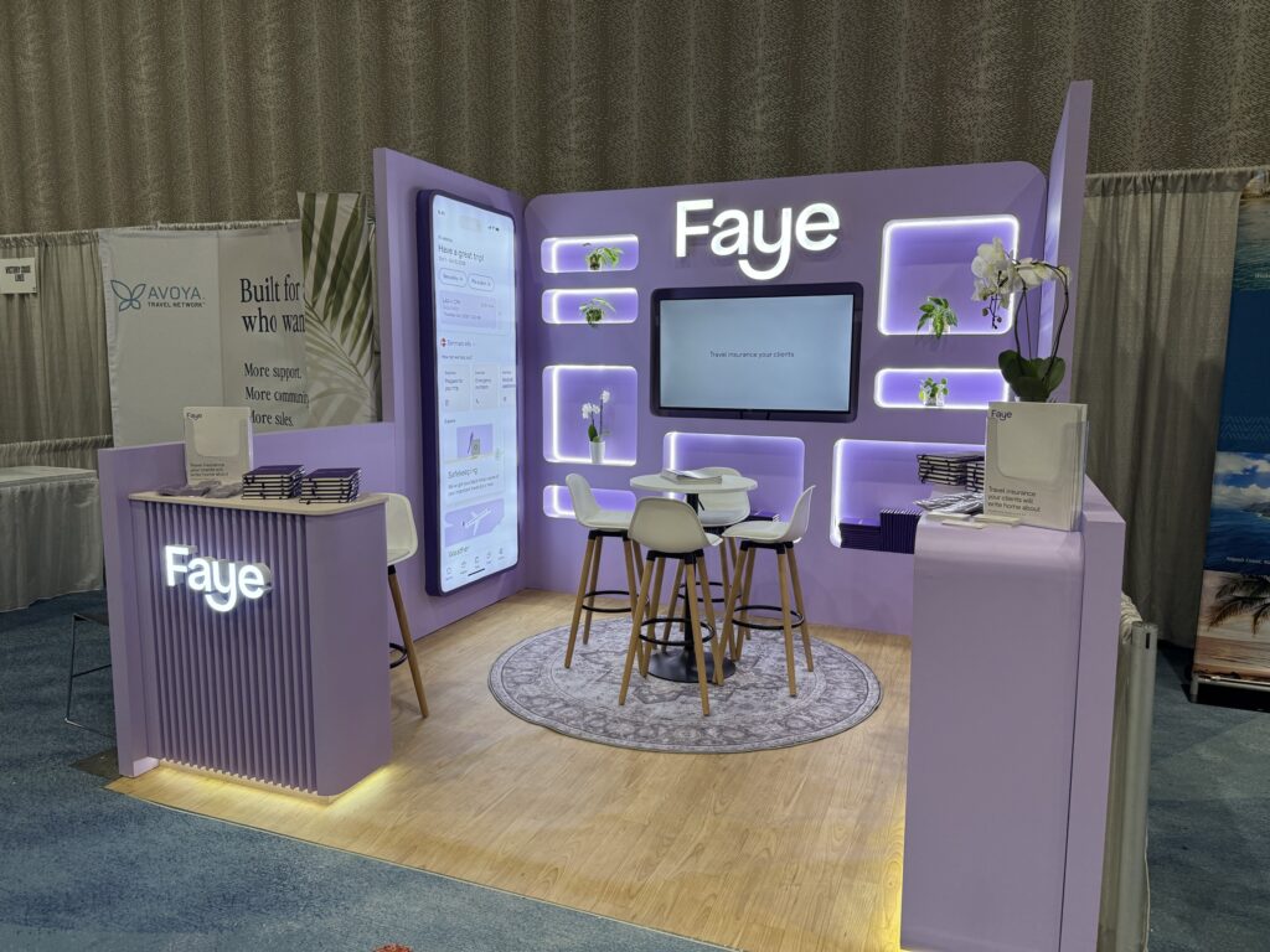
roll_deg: -1.1
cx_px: 635
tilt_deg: -6.6
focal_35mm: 24
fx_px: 881
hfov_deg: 71.6
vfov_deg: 56.8
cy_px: 476
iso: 160
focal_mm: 6.76
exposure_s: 1/228
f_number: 1.78
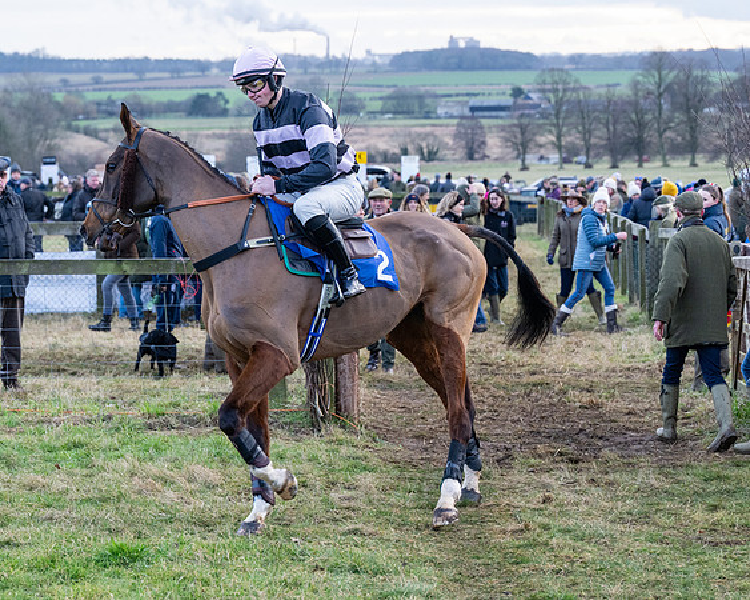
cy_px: 300
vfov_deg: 12.9
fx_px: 2650
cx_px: 320
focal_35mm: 119
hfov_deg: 16.1
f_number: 4
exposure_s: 1/400
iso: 1000
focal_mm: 71
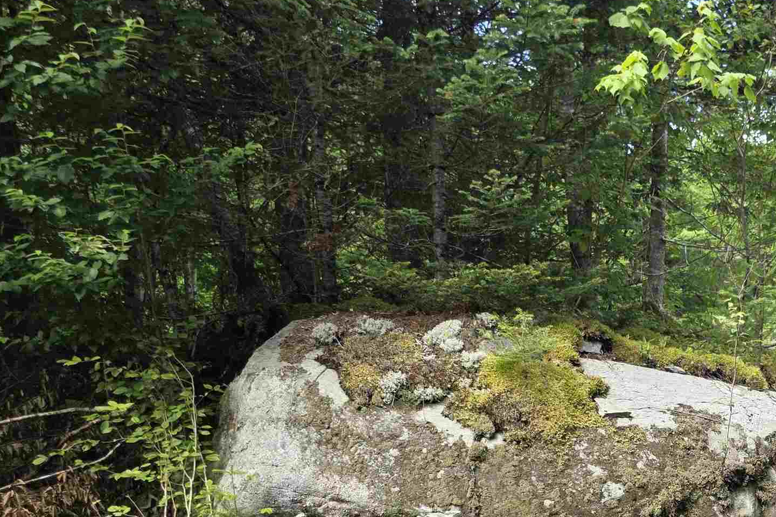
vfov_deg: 24.9
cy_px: 543
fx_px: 1099
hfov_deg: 36.1
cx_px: 720
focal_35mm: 51
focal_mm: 6.3
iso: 40
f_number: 1.7
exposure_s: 1/359
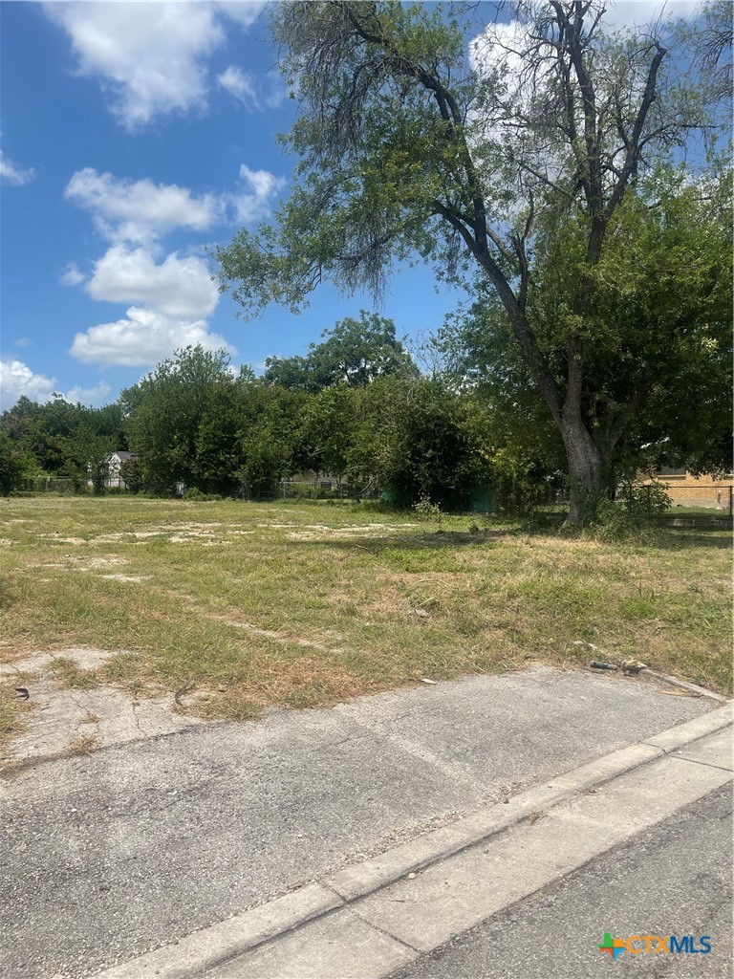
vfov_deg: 69.4
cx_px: 367
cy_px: 490
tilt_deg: +2.4
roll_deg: -0.9
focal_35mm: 25
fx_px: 707
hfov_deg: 54.9
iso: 32
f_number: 1.6
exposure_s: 1/4049
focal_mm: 5.1
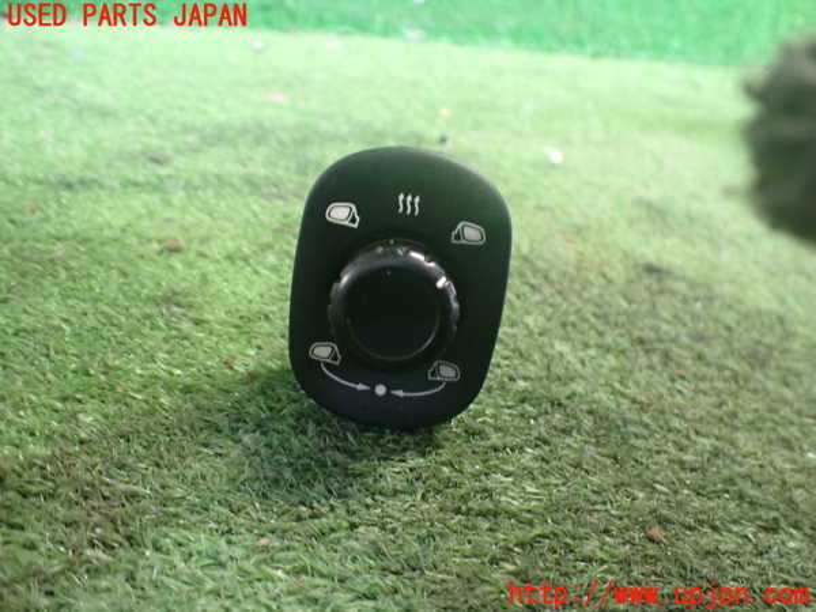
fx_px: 707
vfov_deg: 46.8
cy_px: 306
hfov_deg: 60.0
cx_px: 408
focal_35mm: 30
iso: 800
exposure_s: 1/30
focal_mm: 5.4
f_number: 2.3
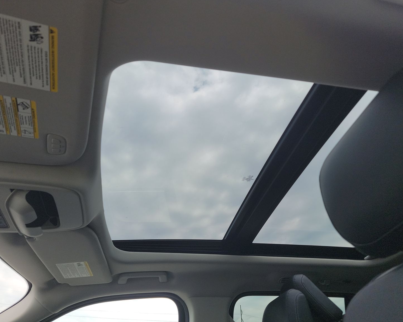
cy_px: 163
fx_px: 310
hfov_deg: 66.0
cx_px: 196
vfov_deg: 54.9
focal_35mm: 26
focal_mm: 6.7
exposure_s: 1/334
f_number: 1.8
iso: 50
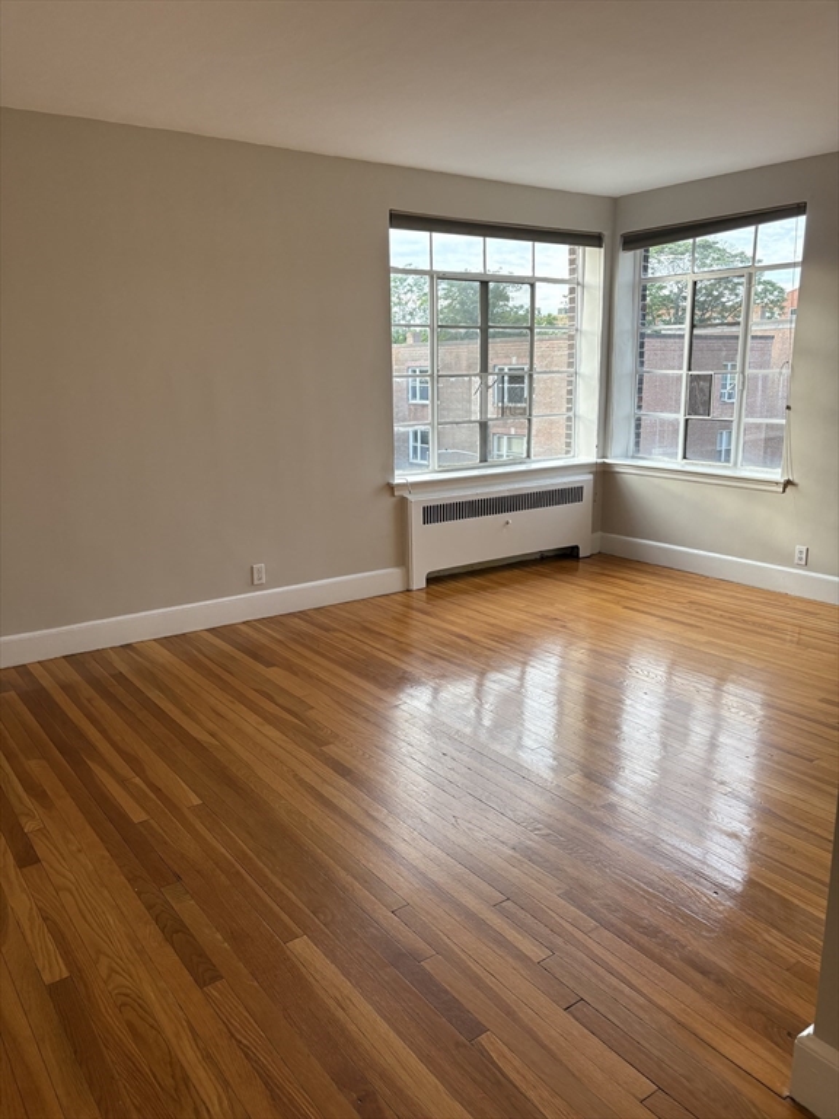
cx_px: 420
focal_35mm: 26
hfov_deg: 53.1
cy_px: 560
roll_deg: +1.4
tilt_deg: -11.8
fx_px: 840
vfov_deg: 67.3
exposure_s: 1/239
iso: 100
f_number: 1.6
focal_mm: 5.96
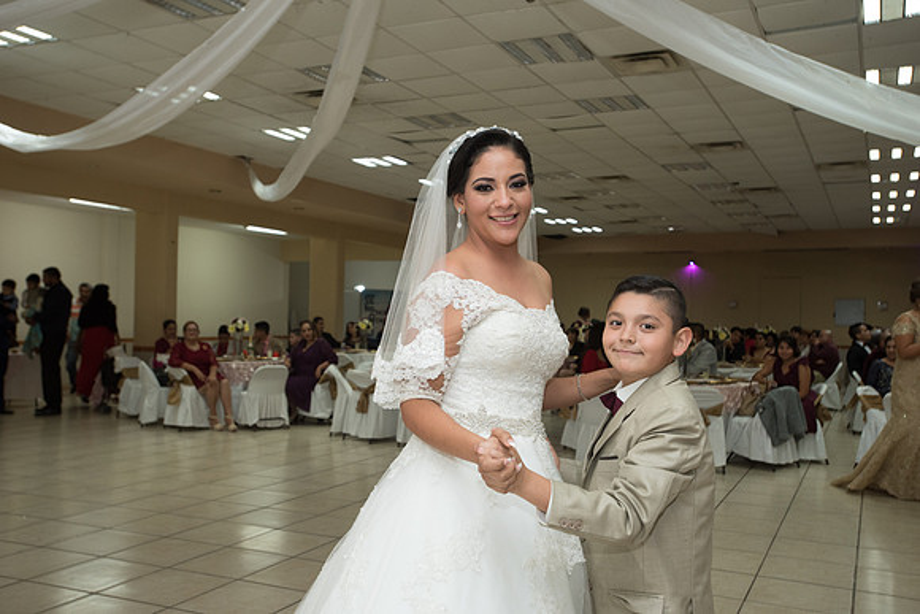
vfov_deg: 37.9
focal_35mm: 35
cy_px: 307
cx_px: 460
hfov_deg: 54.4
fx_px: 895
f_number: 3.5
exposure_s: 1/100
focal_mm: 35
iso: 1600
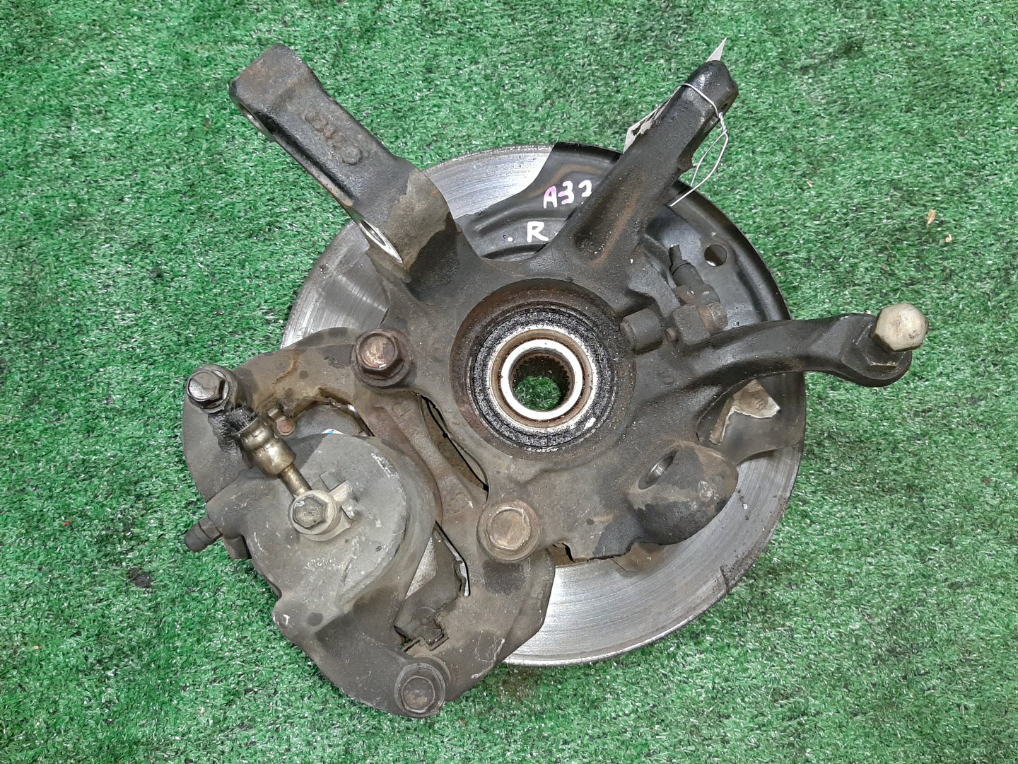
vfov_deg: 53.1
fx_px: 765
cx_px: 509
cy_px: 382
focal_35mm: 26
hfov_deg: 67.3
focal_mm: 3.93
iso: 190
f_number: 1.7
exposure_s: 1/25
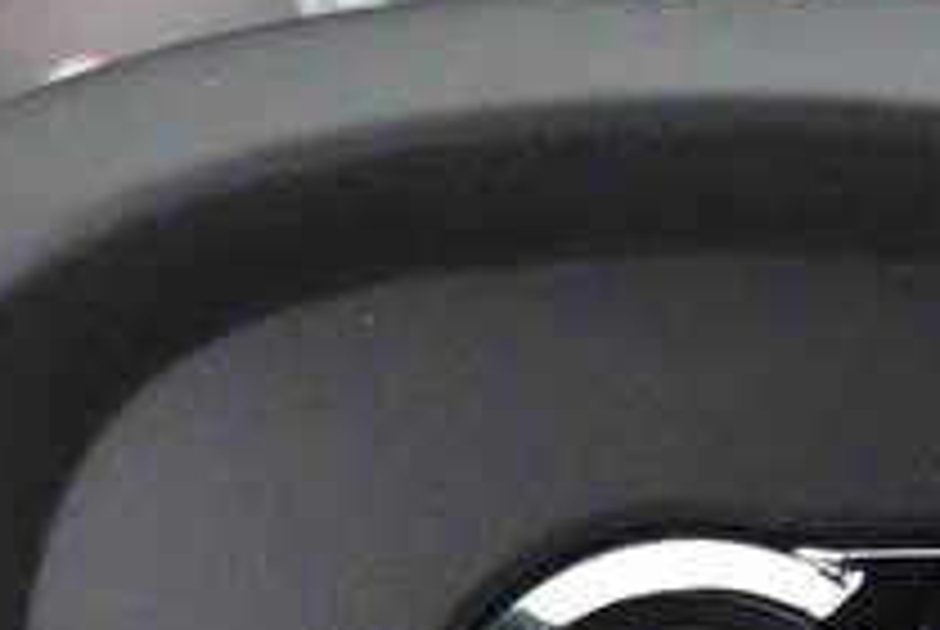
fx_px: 6377
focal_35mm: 244
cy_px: 752
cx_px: 706
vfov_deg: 5.6
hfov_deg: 8.4
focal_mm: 21
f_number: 4
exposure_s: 1/30
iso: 5600
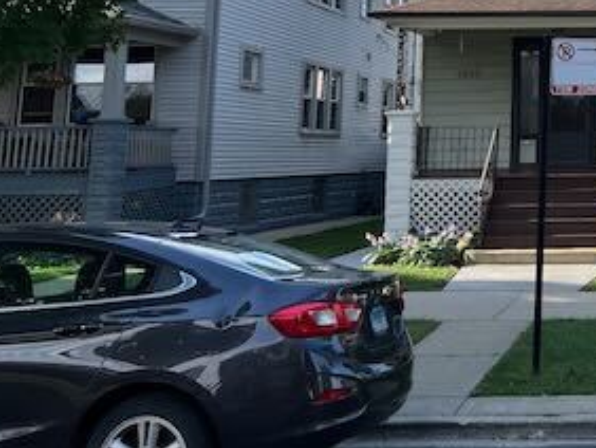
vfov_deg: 23.6
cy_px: -23
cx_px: 662
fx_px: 1017
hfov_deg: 29.4
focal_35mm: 59
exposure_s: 1/1395
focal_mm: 5.7
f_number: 1.5
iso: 50
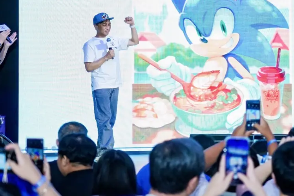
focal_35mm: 106
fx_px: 866
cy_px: 71
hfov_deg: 19.2
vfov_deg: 12.9
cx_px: 209
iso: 1000
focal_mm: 62
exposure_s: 1/250
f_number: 4
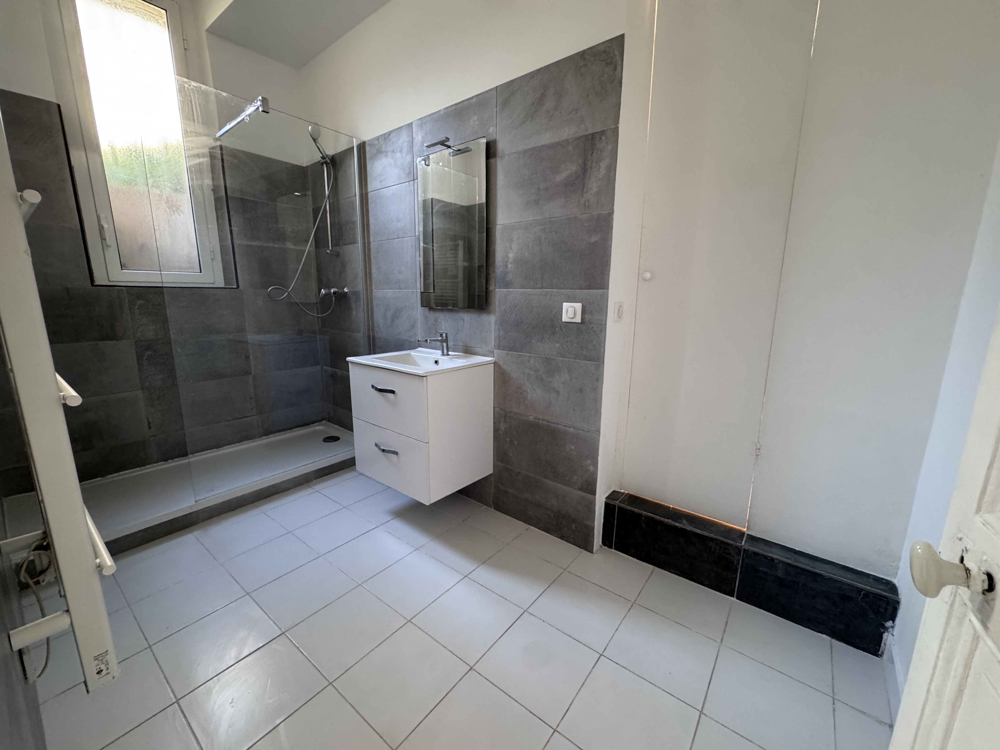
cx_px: 500
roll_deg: +0.2
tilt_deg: -10.9
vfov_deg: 85.7
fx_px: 404
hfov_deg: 102.1
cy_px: 375
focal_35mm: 14
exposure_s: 1/50
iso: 320
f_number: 2.2
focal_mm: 2.22
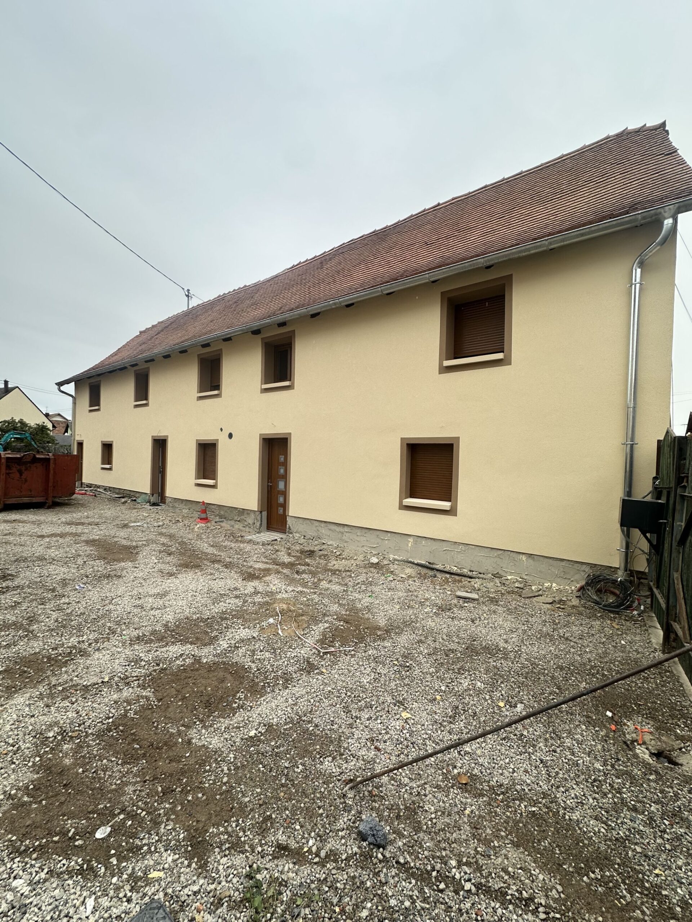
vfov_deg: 102.1
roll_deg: -1.4
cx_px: 346
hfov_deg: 85.7
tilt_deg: +0.5
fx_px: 373
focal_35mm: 14
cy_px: 461
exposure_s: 1/401
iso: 40
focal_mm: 2.22
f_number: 2.2
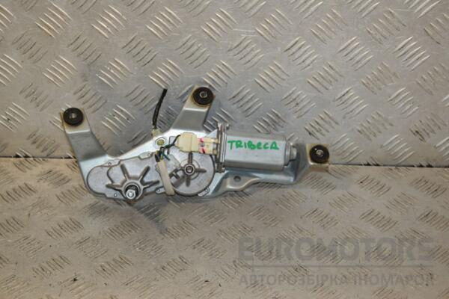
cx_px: 224
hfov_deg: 28.1
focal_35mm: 72
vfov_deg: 18.9
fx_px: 898
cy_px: 150
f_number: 7.1
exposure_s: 1/200
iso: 800
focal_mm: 48
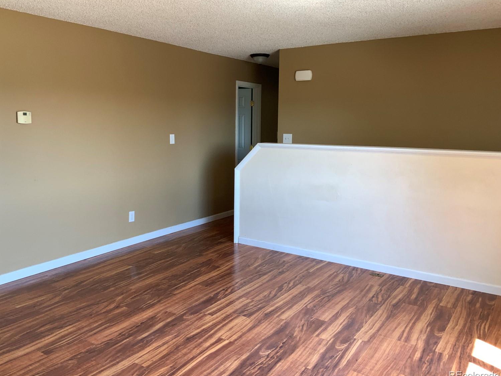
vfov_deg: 45.4
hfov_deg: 58.3
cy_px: 181
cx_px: 235
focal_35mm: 31
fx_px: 449
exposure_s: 1/60
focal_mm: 3
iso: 32
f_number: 1.8
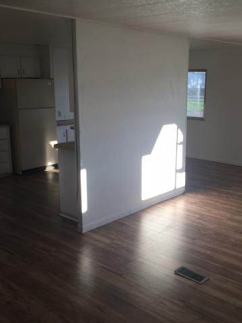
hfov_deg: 36.6
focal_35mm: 39
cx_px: 151
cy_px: 162
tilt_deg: -13.6
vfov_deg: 47.9
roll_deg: -2.7
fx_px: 364
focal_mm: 4.15
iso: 32
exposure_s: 1/284
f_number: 2.2
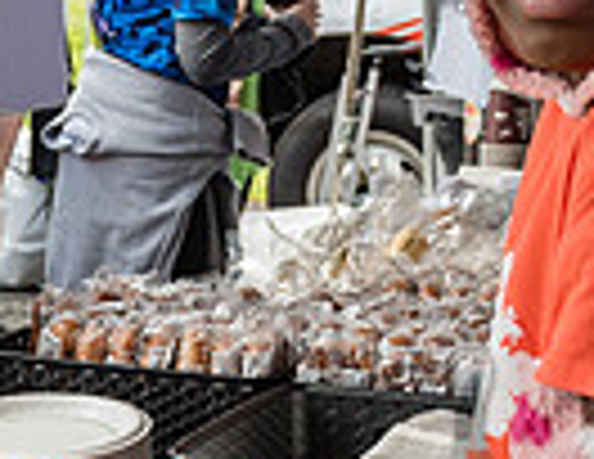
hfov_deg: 14.4
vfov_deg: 11.2
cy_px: 88
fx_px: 2325
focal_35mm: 134
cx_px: 37
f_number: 4
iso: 200
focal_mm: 24
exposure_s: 1/200
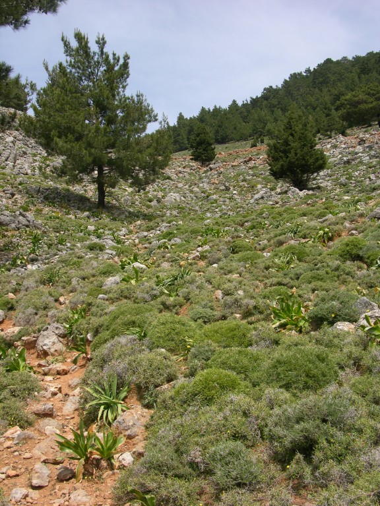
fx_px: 512
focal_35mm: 35
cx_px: 190
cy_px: 253
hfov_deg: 40.7
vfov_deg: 52.6
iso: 50
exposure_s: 1/238
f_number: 5.6
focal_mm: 8.9
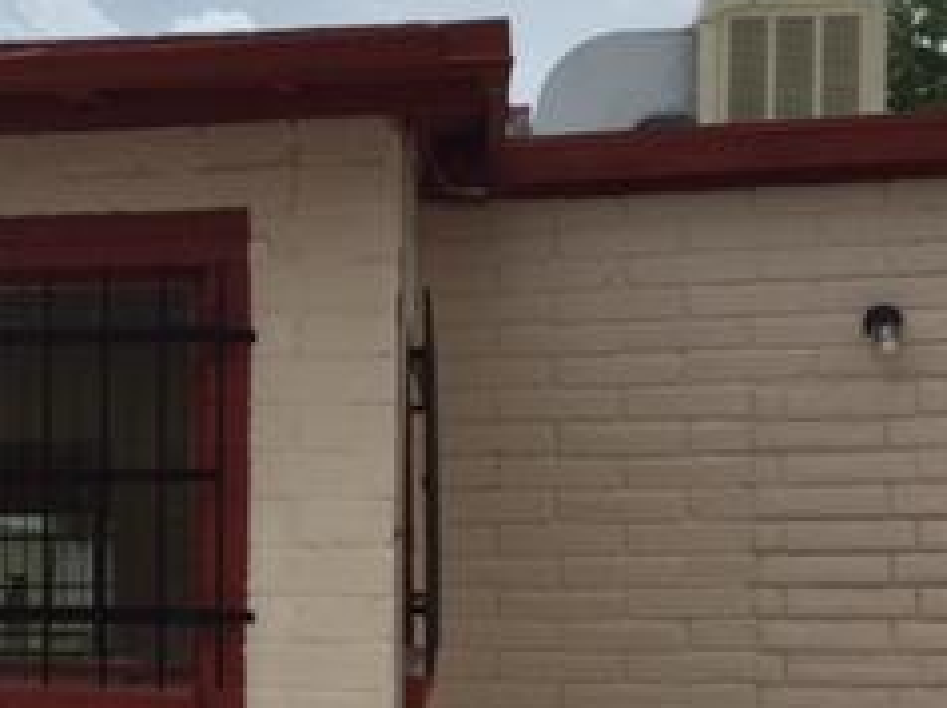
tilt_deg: +3.1
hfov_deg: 23.8
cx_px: -40
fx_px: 2132
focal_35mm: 78
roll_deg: -1.6
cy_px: 469
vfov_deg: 18.8
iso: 32
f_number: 2.2
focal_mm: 4.15
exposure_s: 1/3597
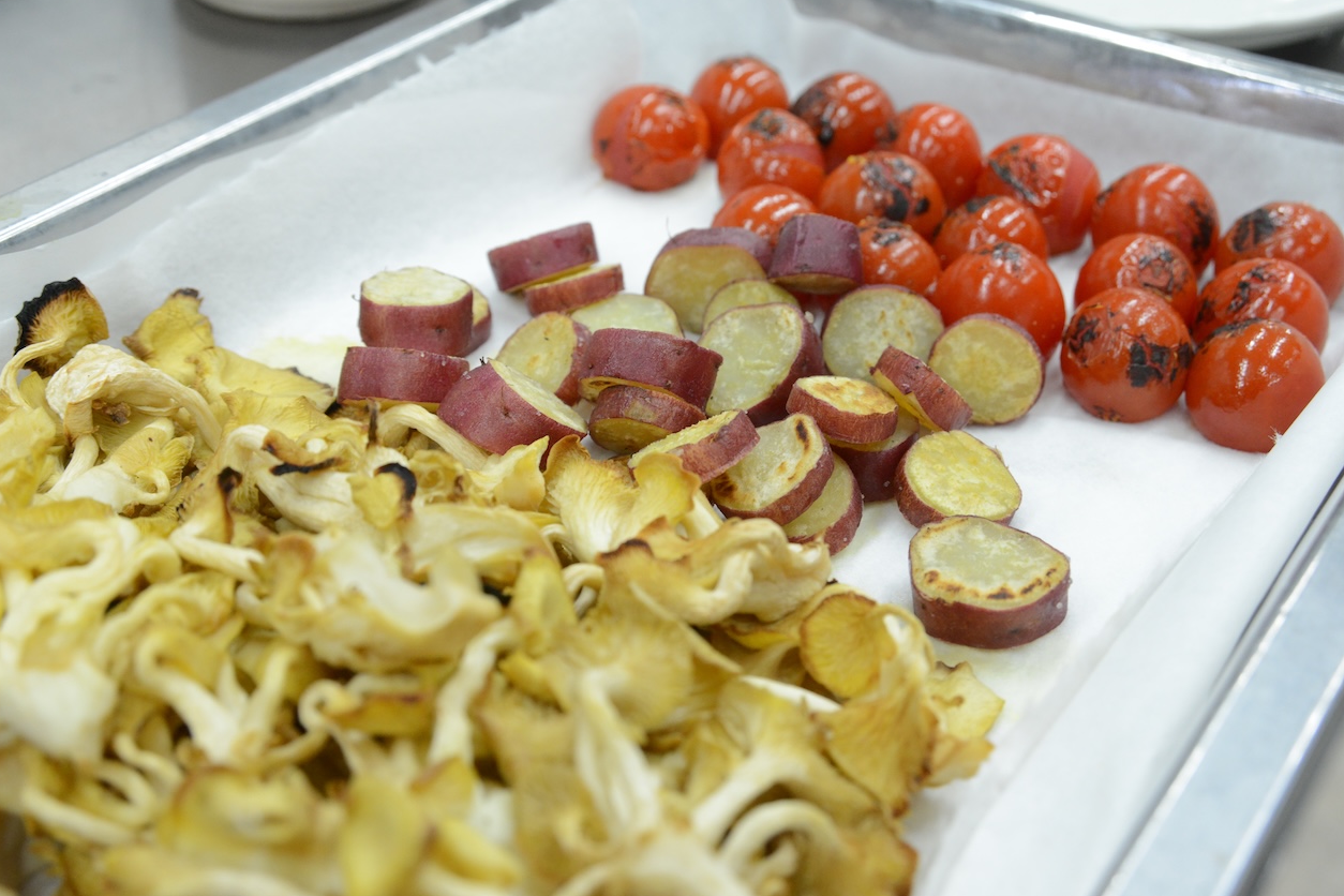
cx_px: 676
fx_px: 1829
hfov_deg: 40.3
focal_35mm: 49
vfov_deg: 27.5
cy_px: 444
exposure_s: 1/160
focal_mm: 48
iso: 3200
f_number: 8
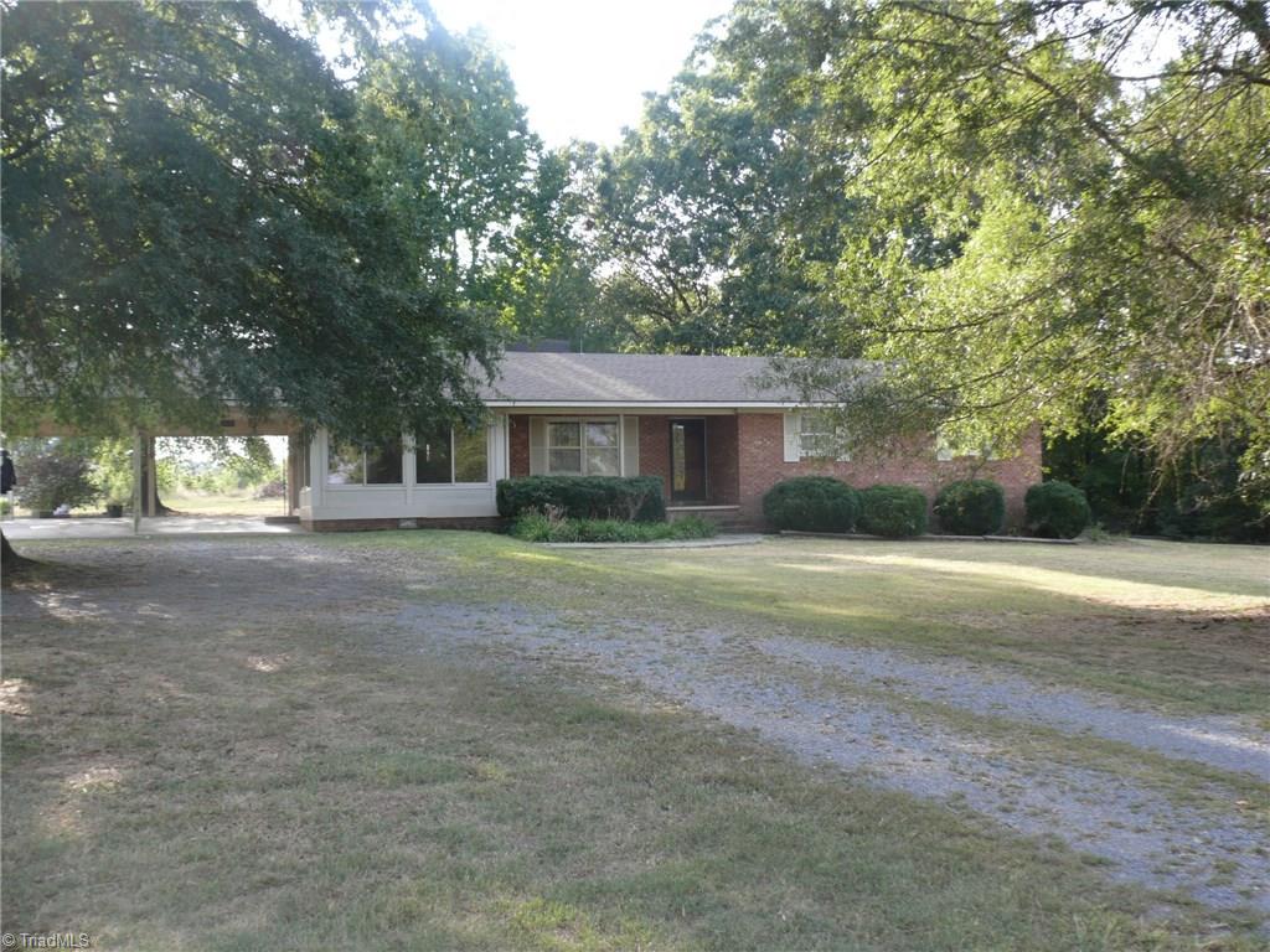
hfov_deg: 50.1
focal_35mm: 37
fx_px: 1357
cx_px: 635
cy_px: 476
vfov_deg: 38.7
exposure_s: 1/125
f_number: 3.6
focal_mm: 7.7
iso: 100
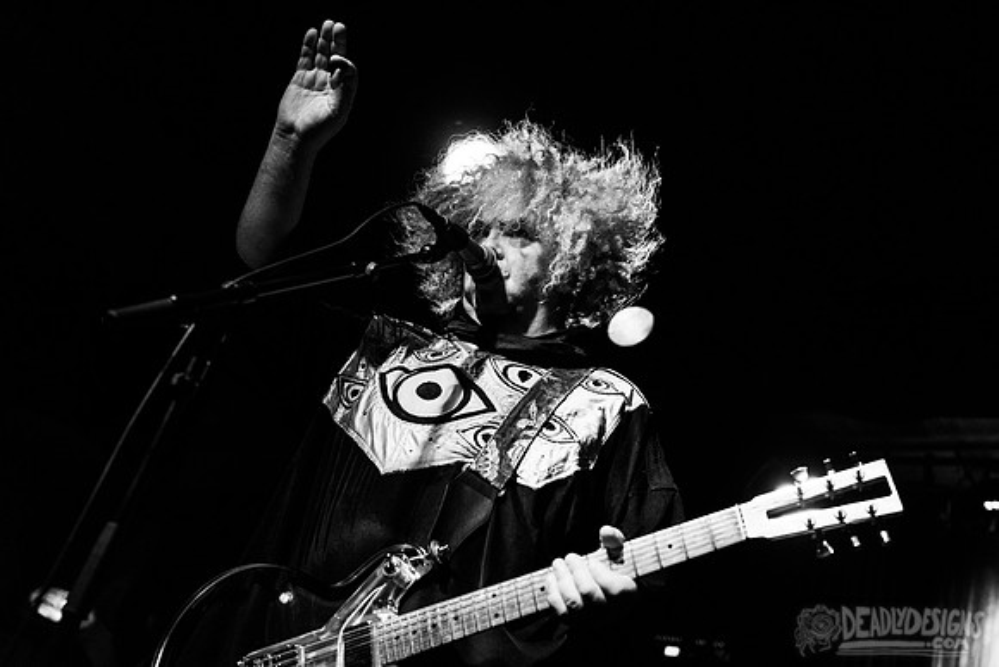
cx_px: 534
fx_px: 1127
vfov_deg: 32.9
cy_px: 311
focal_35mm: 41
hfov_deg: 47.8
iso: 3200
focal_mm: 38
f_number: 3.2
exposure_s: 1/200
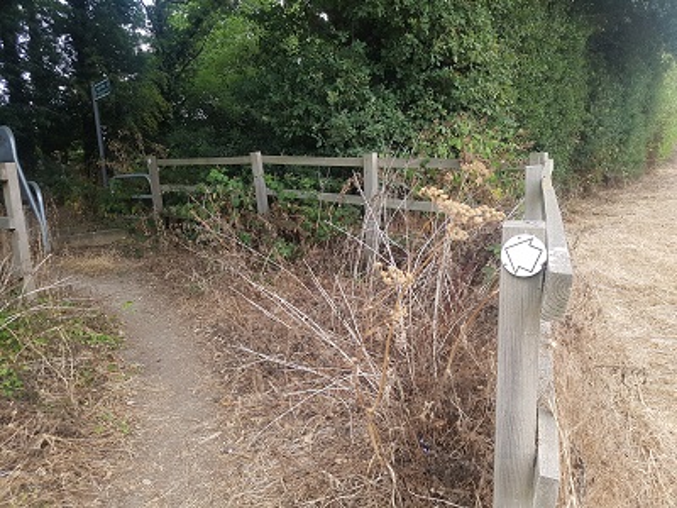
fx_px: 508
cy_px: 254
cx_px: 338
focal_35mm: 26
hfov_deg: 67.3
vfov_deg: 53.1
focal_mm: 4.2
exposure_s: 1/100
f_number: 1.7
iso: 100
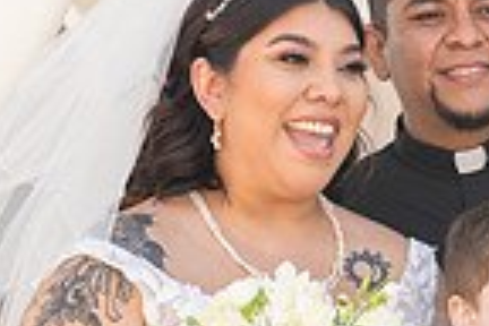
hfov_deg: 7.0
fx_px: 3980
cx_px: 486
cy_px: 392
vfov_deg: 4.7
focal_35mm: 293
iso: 100
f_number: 5.6
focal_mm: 70
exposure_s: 1/200
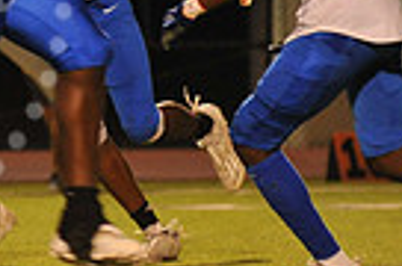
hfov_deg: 2.4
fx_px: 9536
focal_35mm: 856
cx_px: -210
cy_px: -18
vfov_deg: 1.6
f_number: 4.5
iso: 2000
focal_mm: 200
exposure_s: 1/250
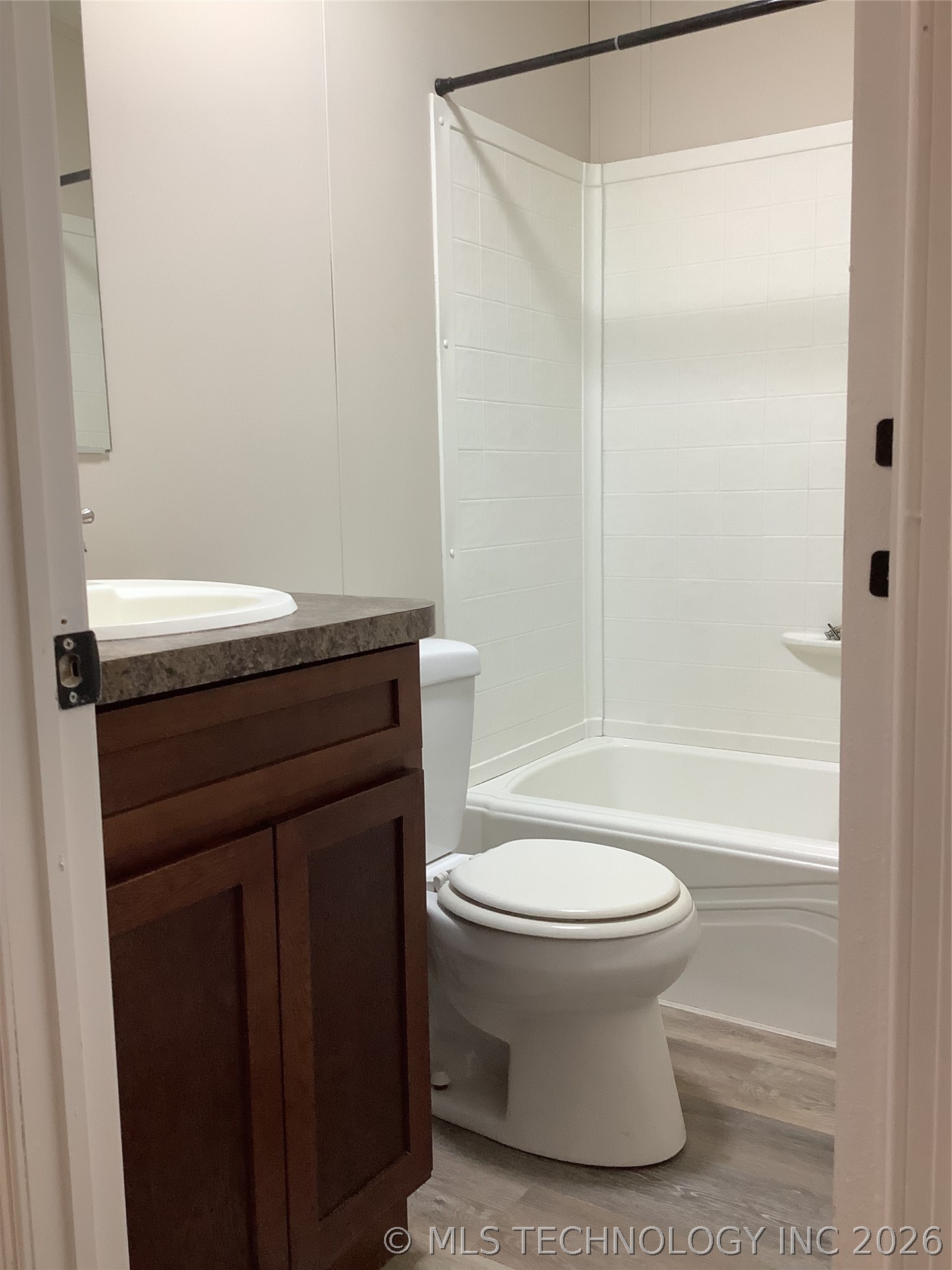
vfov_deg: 58.4
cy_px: 635
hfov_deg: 45.4
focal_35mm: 31
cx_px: 476
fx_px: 1137
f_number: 2.4
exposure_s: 1/60
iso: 100
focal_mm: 3.3
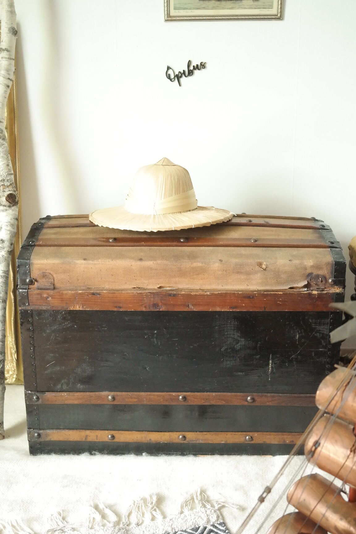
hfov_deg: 31.2
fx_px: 638
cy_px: 267
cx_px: 178
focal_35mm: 43
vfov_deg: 45.4
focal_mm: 28
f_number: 5.6
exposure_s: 1/30
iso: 3200
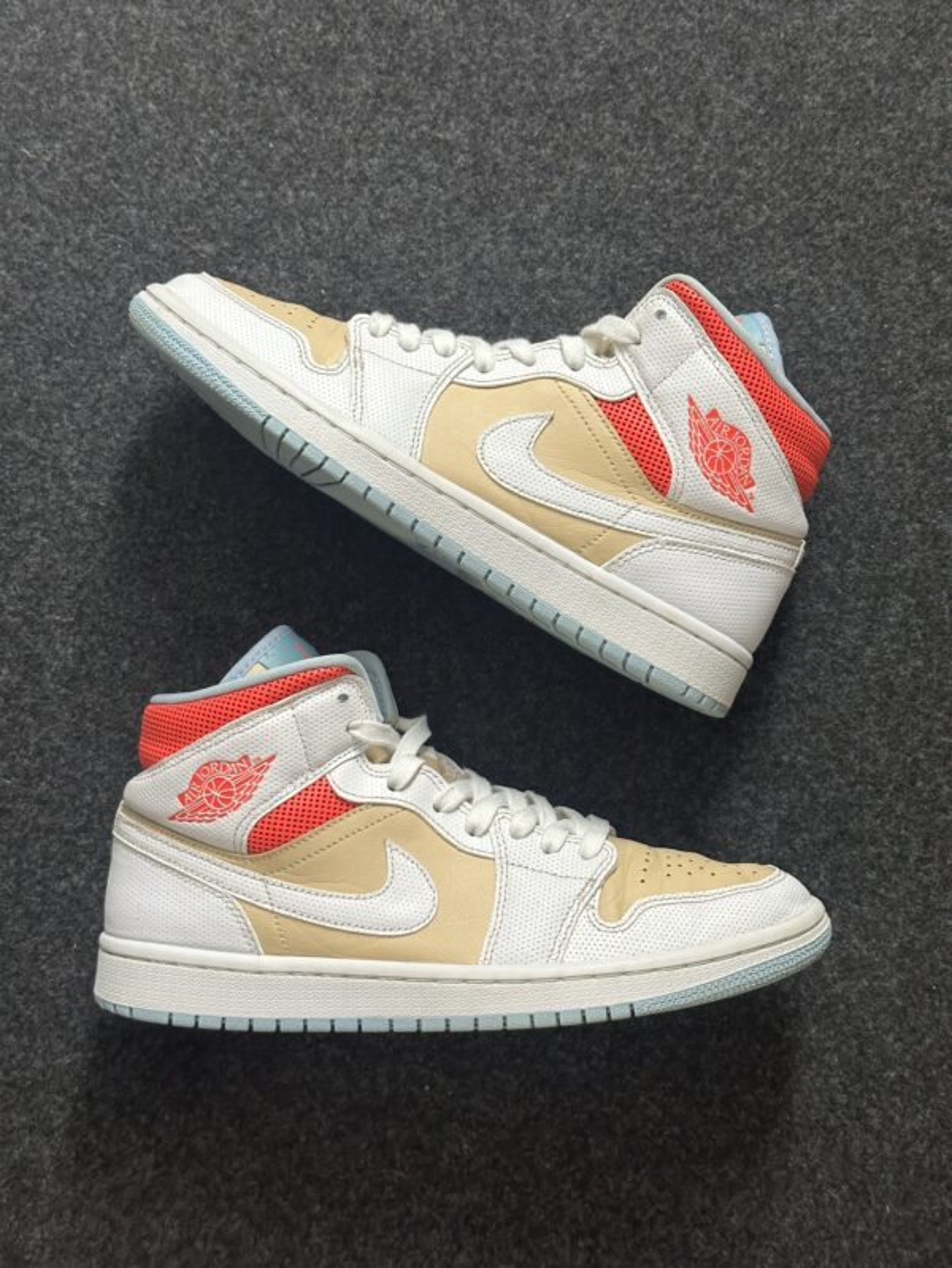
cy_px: 634
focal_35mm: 48
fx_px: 1759
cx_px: 476
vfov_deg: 39.6
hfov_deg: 30.3
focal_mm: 6.86
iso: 250
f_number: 1.78
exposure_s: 1/51
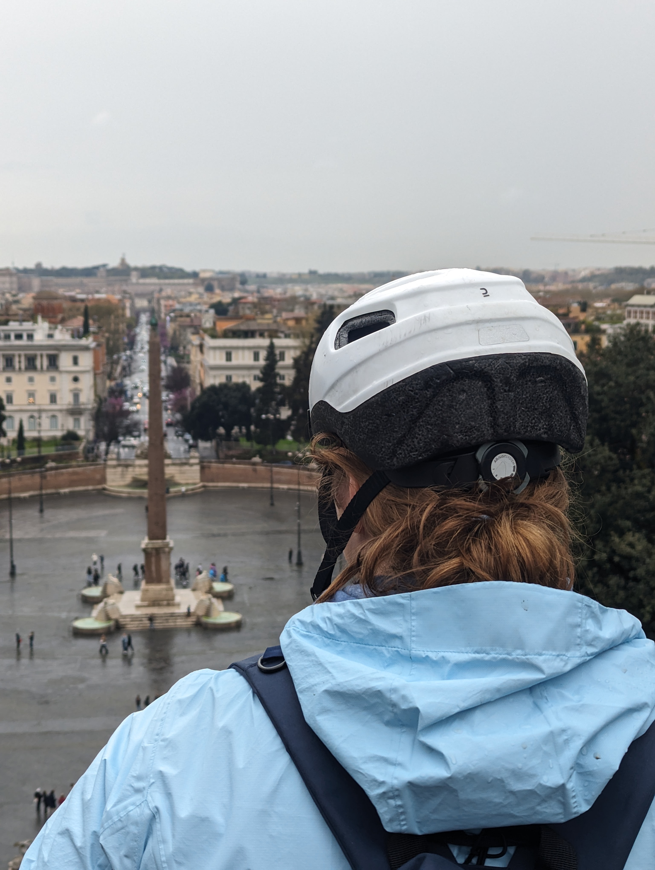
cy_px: 435
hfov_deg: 30.3
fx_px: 1208
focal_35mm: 48
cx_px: 328
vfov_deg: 39.6
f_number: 1.85
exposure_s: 1/575
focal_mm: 6.81
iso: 46
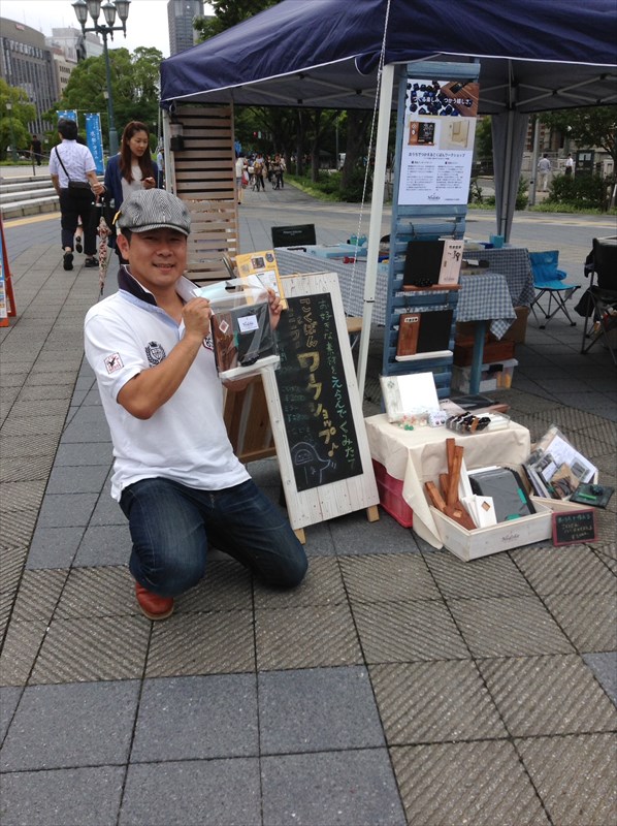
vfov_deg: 55.4
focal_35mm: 33
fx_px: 786
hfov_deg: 42.9
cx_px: 308
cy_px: 413
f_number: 2.4
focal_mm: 3.3
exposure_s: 1/1034
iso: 32
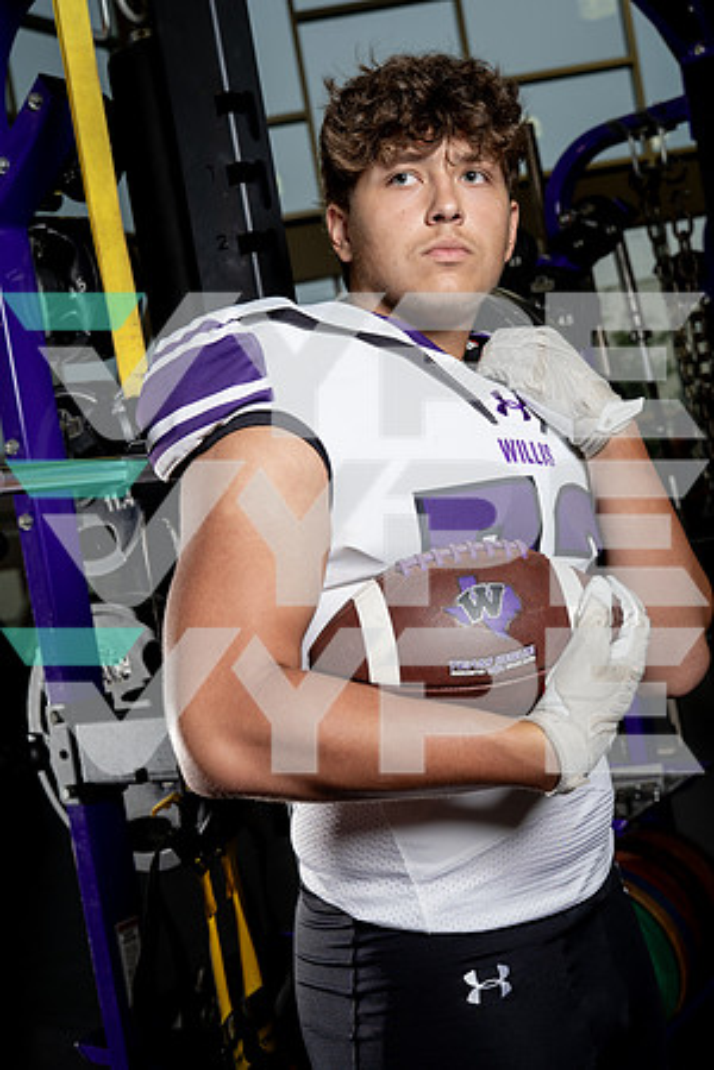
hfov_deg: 31.9
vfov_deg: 46.4
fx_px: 1249
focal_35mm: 42
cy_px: 535
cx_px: 357
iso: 640
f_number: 5.6
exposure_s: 1/250
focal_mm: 42
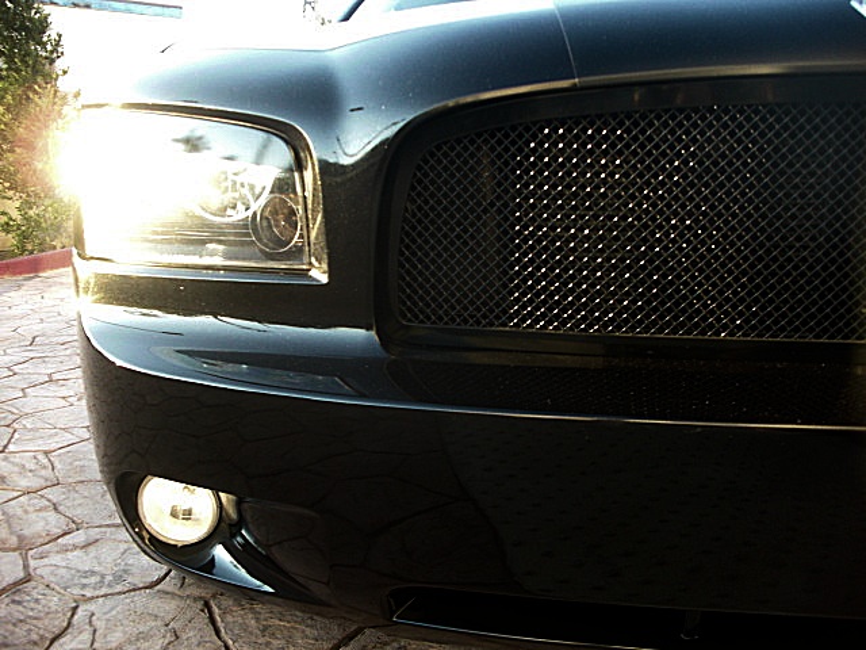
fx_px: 901
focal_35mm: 36
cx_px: 433
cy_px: 325
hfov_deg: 51.4
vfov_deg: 39.7
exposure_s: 1/125
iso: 200
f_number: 2.8
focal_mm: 6.3
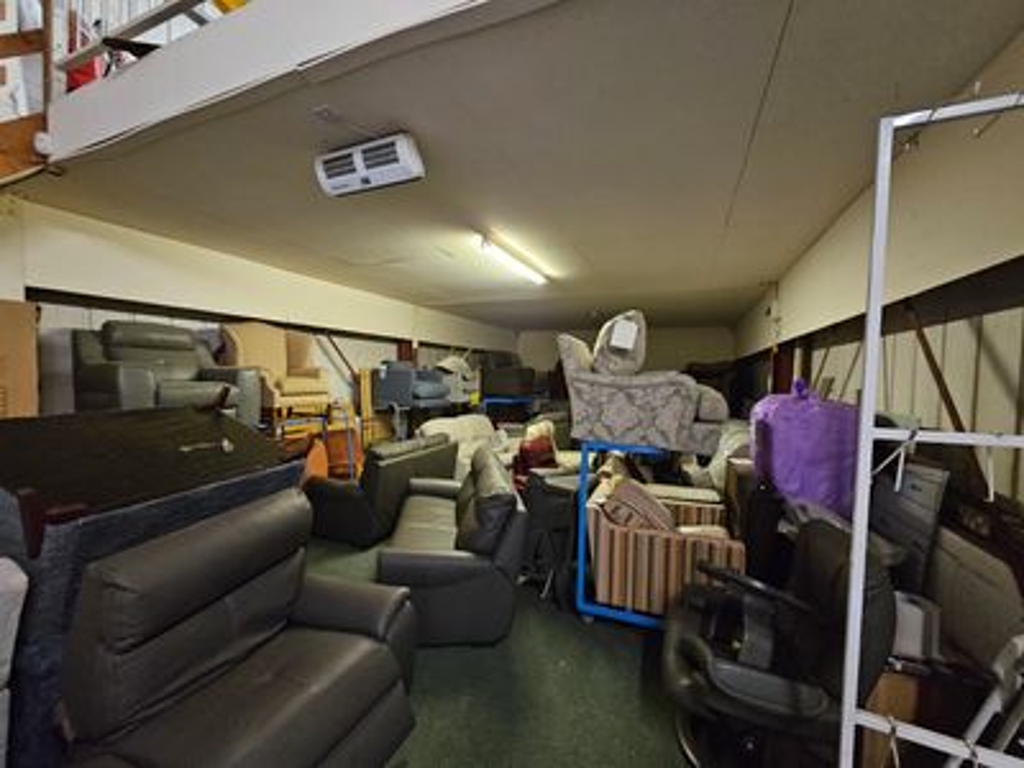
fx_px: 385
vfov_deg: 89.9
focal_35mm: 13
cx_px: 512
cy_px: 384
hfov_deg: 106.2
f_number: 2.2
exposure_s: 1/25
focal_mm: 2.2
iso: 1000
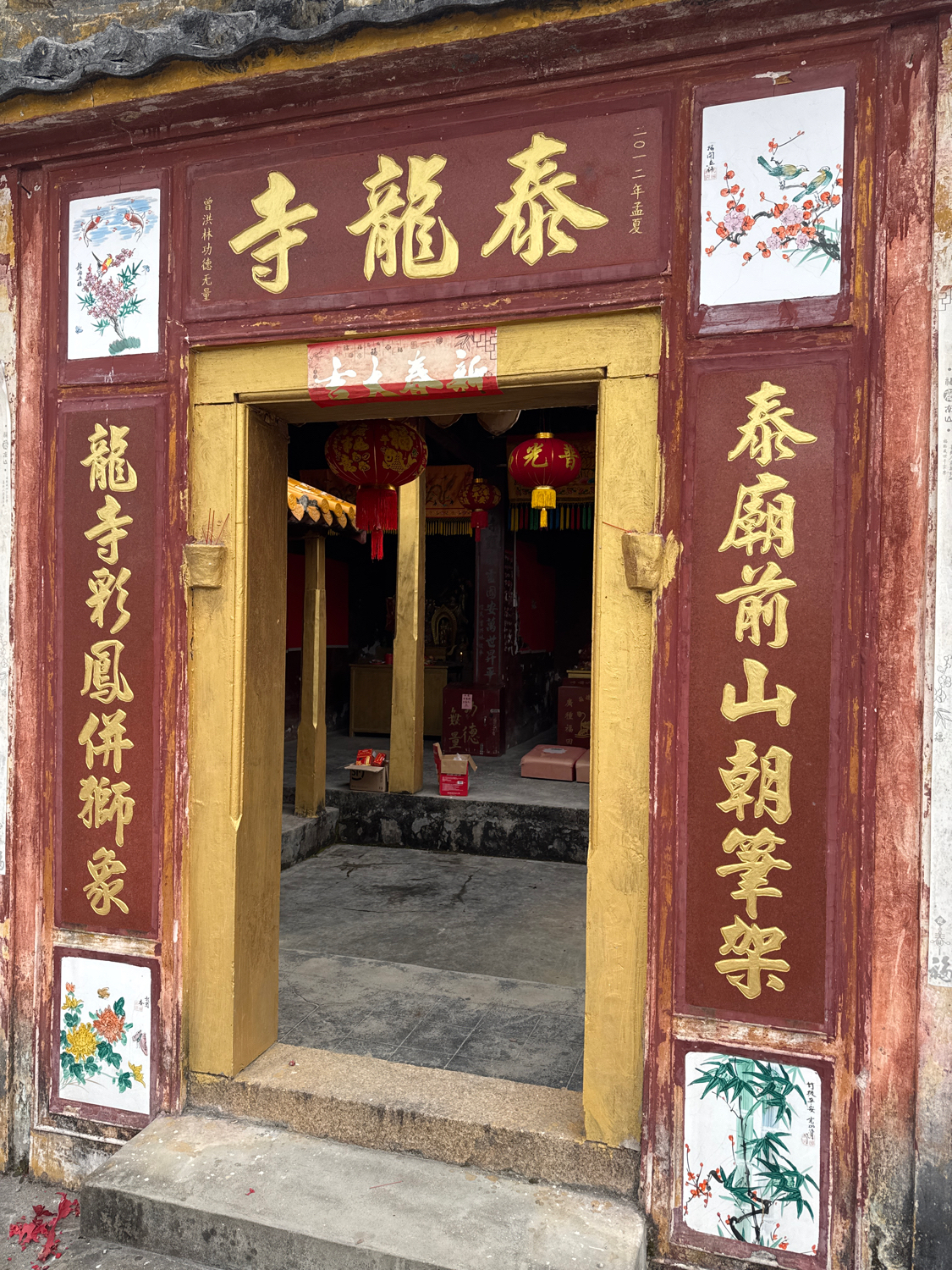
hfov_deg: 56.8
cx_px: 476
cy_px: 635
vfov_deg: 71.6
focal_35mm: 24
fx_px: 880
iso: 80
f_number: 1.78
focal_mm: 6.76
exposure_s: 1/664
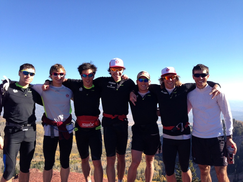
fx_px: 232
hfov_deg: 55.4
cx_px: 122
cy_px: 91
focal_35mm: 33
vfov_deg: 42.9
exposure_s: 1/763
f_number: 2.4
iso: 50
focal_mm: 4.13
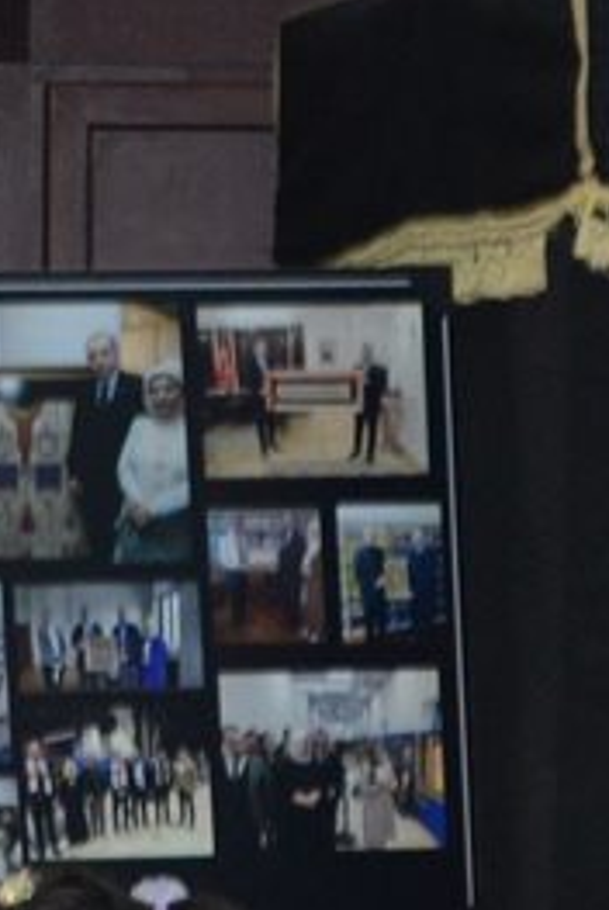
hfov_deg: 3.2
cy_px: 1225
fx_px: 10821
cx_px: -208
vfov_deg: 4.8
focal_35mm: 428
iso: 1100
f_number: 5.6
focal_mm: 55
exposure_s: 1/60
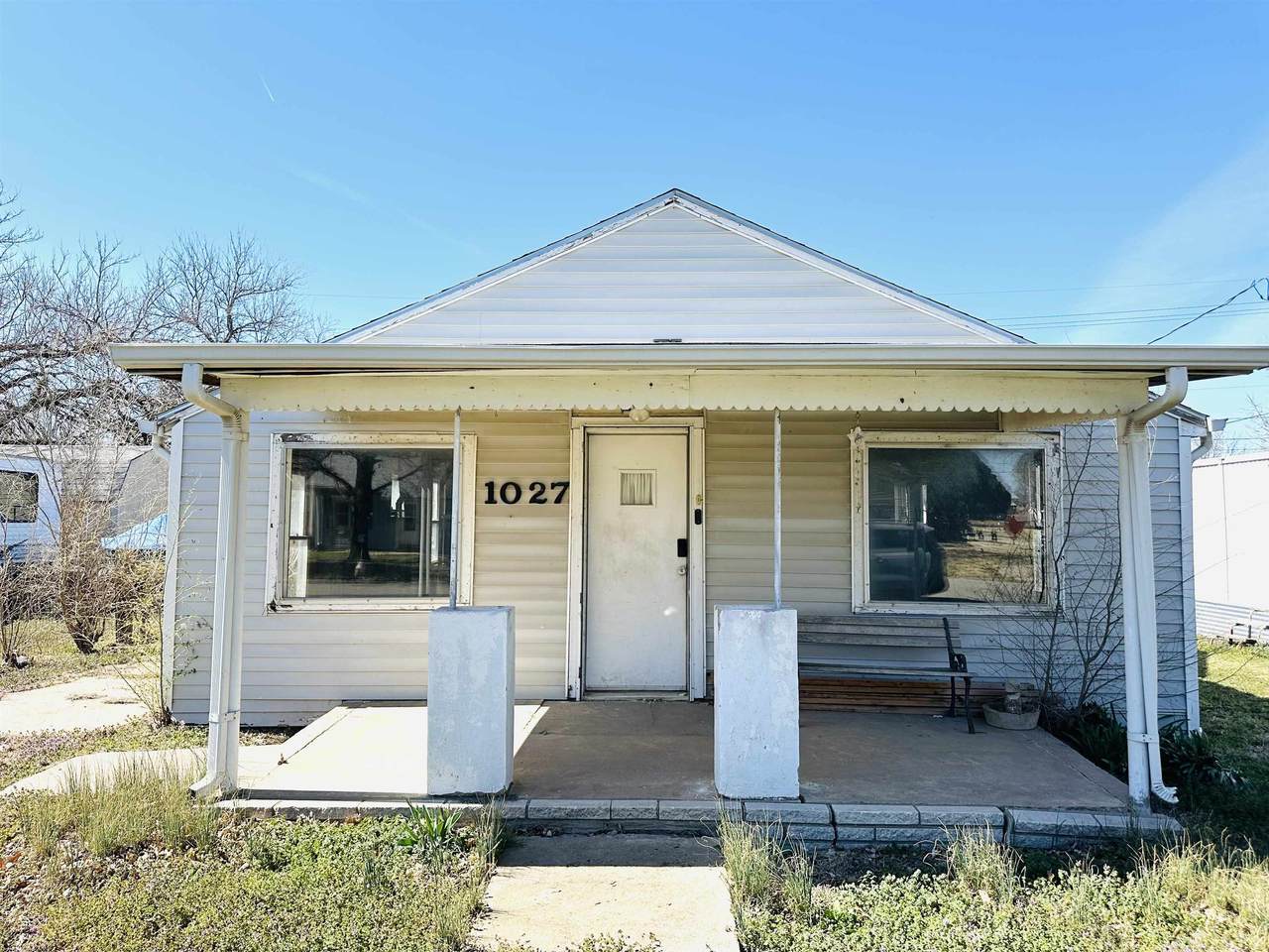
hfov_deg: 71.6
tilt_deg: +3.3
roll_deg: -1.5
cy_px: 476
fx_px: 880
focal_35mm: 24
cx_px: 634
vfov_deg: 56.8
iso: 80
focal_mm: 6.86
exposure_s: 1/2809
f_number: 1.78
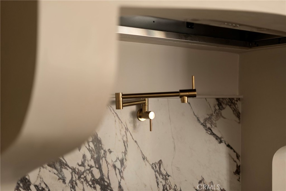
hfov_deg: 39.6
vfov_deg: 27.0
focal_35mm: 50
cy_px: 96
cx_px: 143
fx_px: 397
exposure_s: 1/100
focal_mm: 50
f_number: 1.8
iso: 250
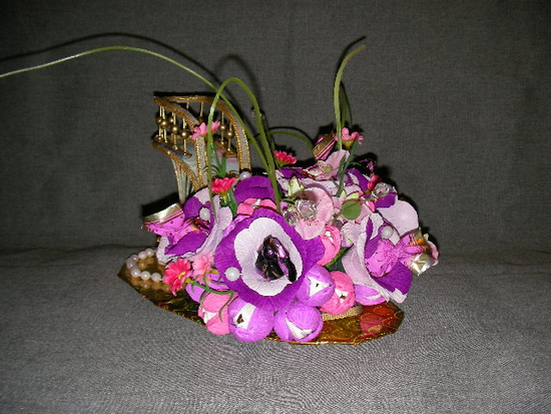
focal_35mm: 41
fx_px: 653
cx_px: 276
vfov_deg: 35.2
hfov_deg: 45.8
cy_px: 207
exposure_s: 1/30
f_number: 3.5
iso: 100
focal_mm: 6.3
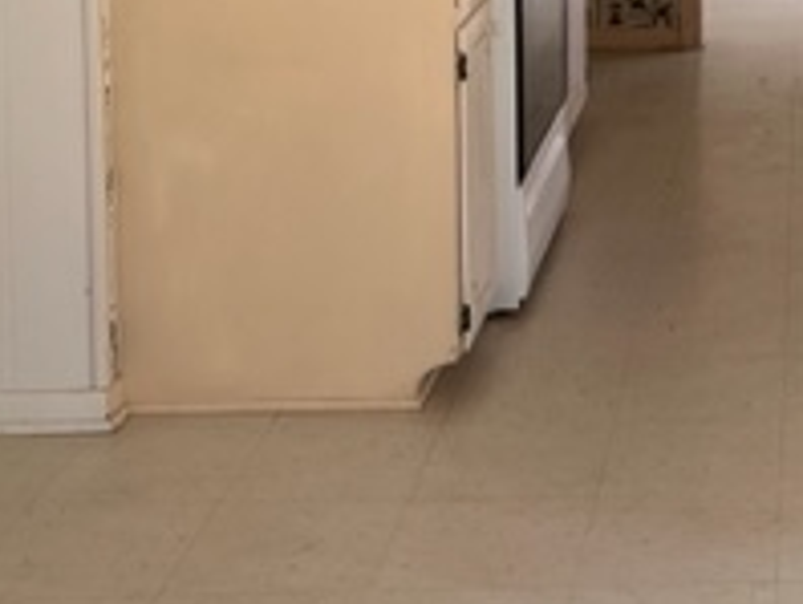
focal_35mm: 84
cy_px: -215
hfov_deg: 22.0
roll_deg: +1.0
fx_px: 1951
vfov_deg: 16.5
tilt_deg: -4.4
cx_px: 876
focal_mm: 5.1
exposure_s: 1/145
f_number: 1.6
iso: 40
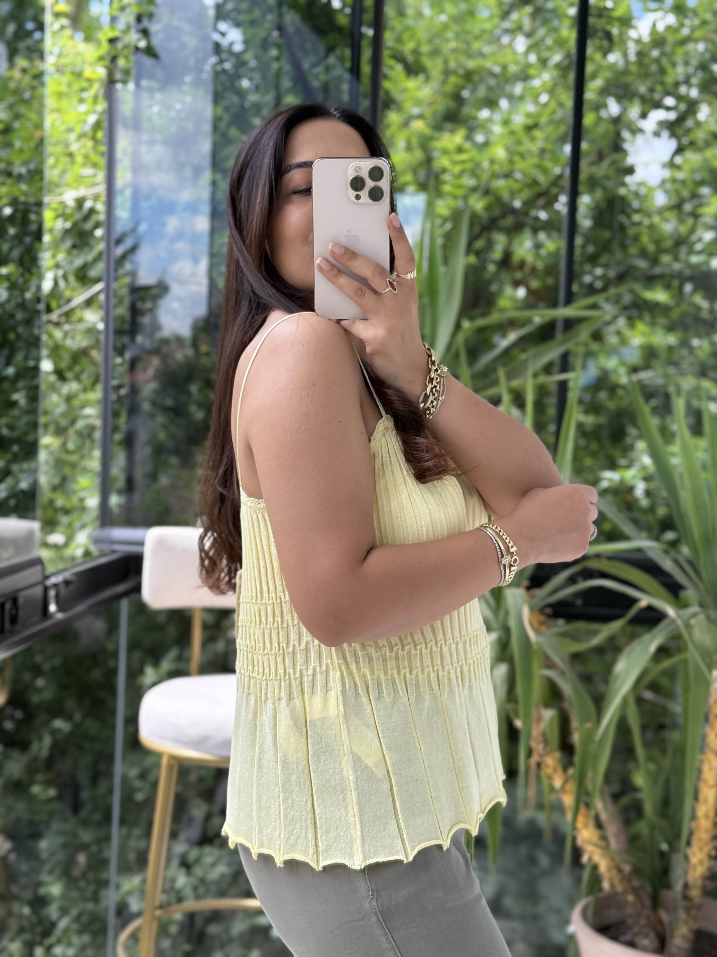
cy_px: 478
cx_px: 358
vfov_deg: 39.7
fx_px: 1326
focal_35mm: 48
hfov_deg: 30.3
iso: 80
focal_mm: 6.76
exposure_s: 1/460
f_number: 1.78
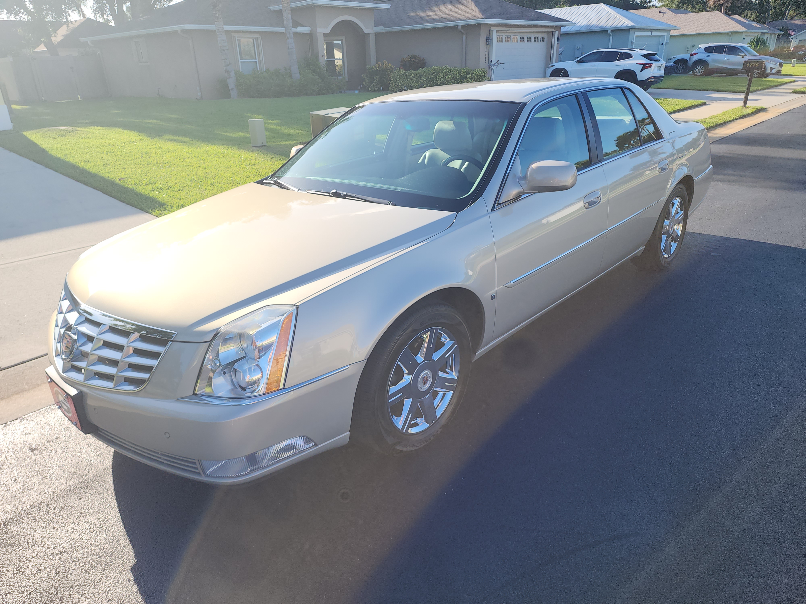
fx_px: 536
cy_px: 302
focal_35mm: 23
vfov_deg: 58.9
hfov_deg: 73.9
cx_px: 403
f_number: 1.8
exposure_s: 1/528
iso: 12
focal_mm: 6.4
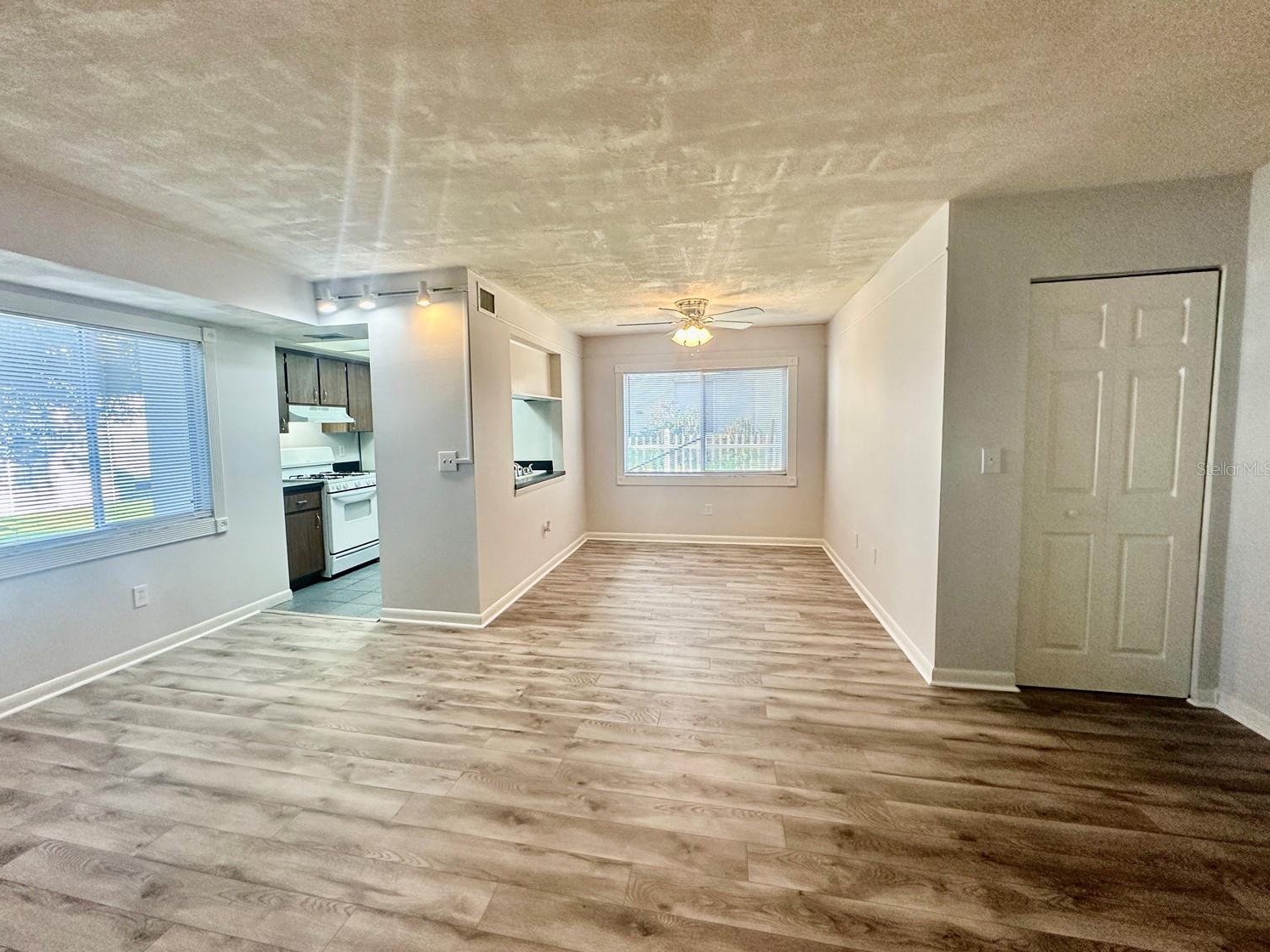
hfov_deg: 98.0
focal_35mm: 15
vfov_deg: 81.7
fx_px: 550
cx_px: 596
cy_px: 468
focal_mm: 2.22
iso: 250
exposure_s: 1/120
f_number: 2.2
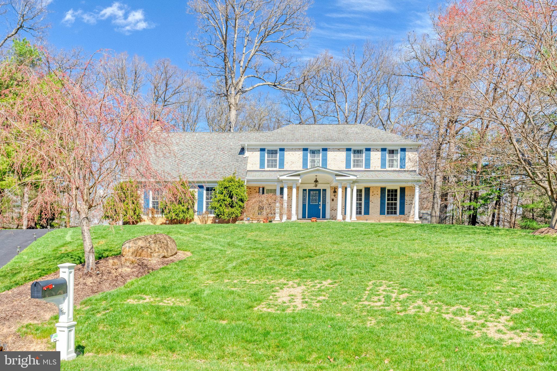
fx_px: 464
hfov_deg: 61.9
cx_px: 278
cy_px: 186
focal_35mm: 30
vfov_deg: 43.6
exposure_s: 1/400
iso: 1250
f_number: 7.1
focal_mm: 30
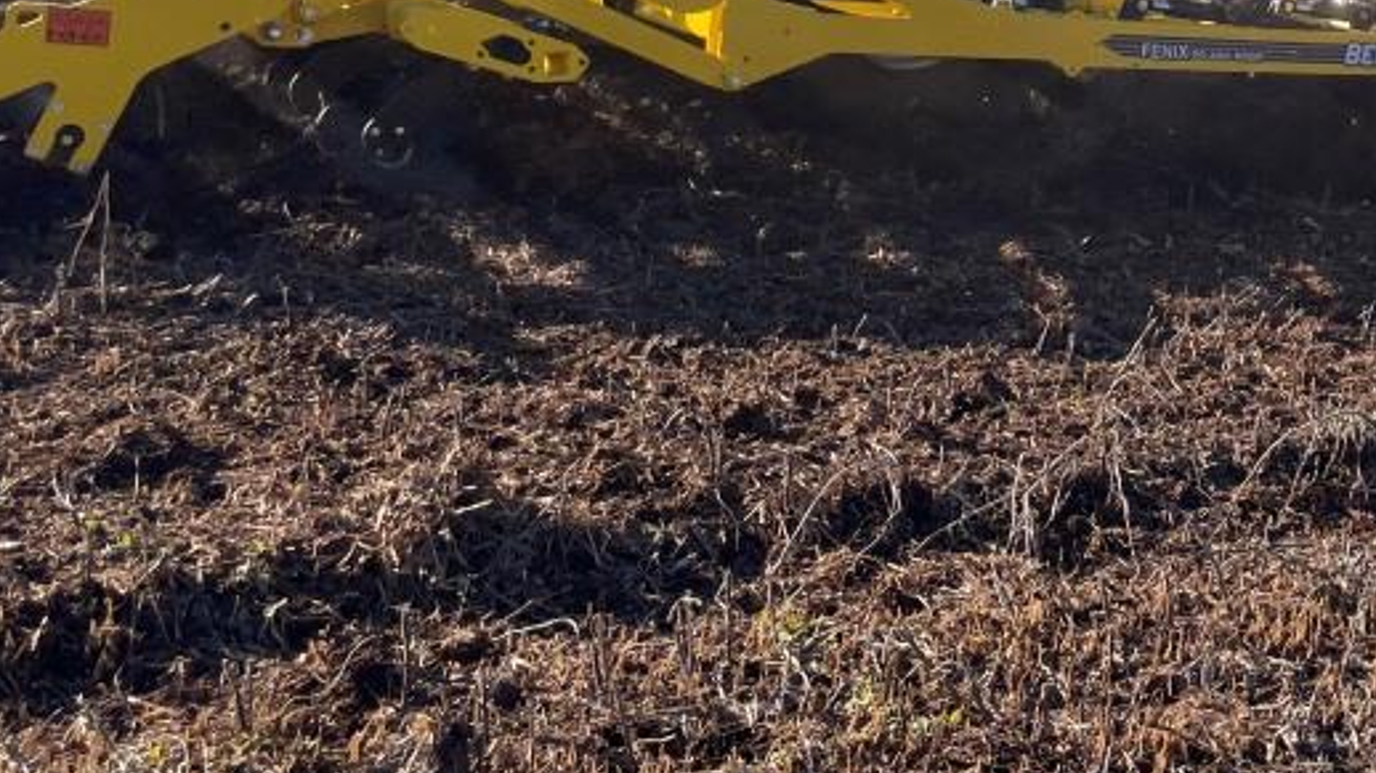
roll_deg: -5.4
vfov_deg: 21.0
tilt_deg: -3.8
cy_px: 85
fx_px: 2043
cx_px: 1211
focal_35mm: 56
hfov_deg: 35.3
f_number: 1.6
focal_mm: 4.2
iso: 32
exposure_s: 1/2817
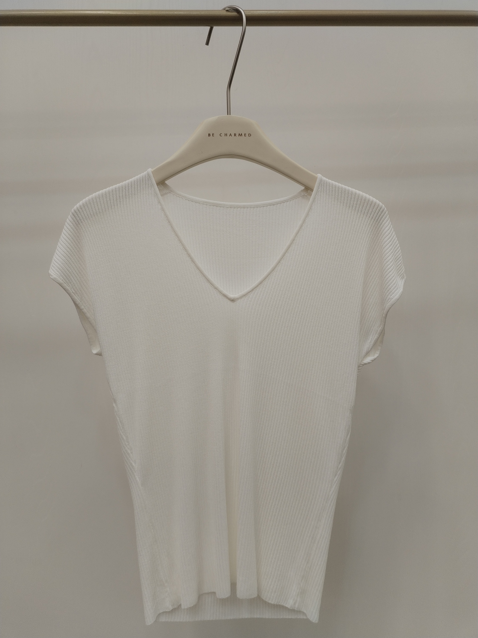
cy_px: 319
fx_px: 534
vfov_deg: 61.7
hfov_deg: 48.2
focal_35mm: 29
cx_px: 239
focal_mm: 4.75
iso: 117
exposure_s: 1/120
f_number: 1.8
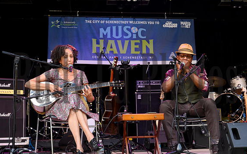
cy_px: 81
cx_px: 124
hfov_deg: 41.1
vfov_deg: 26.3
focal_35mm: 49
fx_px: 330
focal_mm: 47
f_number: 5.6
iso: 1250
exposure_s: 1/250
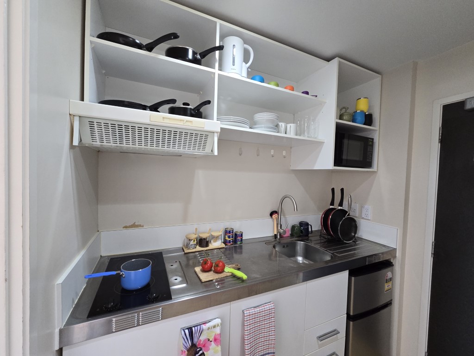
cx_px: 237
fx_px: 178
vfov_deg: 89.9
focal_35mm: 13
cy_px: 178
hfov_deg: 106.2
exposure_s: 1/50
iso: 320
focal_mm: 2.2
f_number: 2.2
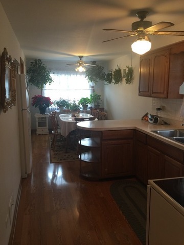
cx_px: 92
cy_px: 122
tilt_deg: -9.1
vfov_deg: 61.7
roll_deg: +0.5
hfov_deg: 48.2
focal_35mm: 29
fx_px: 206
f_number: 2.2
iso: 50
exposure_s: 1/15
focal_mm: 4.15
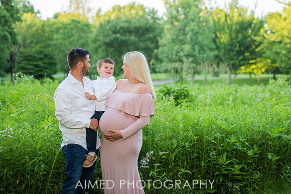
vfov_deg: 17.6
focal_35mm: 77
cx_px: 161
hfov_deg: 26.1
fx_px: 626
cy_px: 87
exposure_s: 1/250
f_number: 3.2
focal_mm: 70
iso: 320
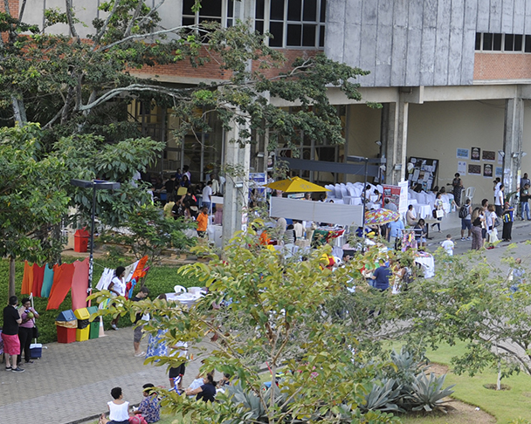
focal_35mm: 108
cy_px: 156
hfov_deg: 17.2
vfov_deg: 14.2
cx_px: 582
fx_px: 1697
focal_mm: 50
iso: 400
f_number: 4
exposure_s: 1/160
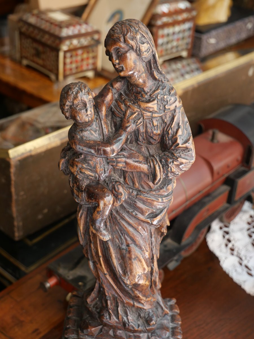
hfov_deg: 29.1
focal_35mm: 50
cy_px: 170
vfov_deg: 38.2
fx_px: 489
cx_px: 127
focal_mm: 25
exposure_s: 1/60
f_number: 4.5
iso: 640
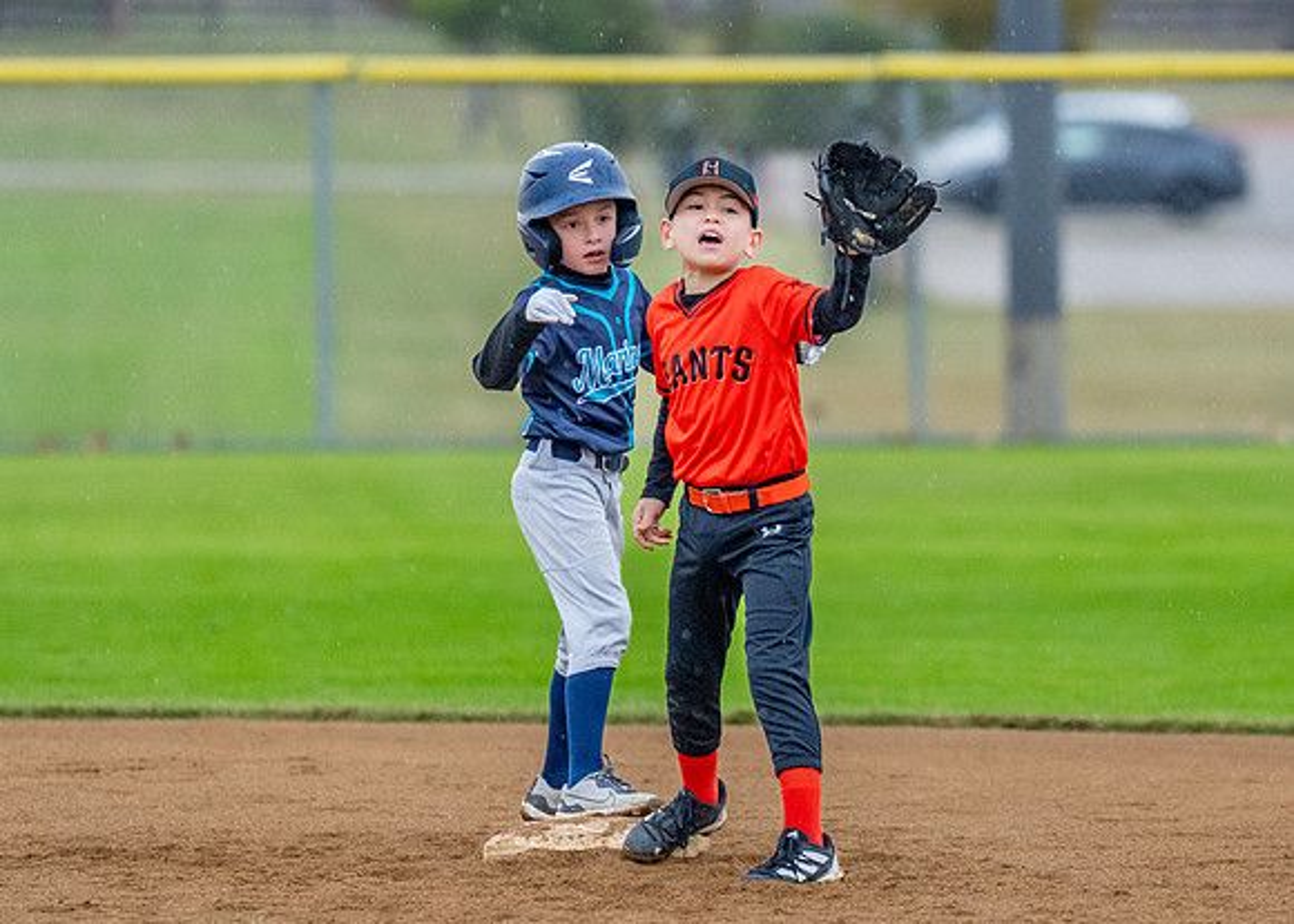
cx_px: 855
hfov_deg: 4.9
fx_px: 14999
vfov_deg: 3.5
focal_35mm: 408
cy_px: 419
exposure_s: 1/1000
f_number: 2.8
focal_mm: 200
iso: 2000
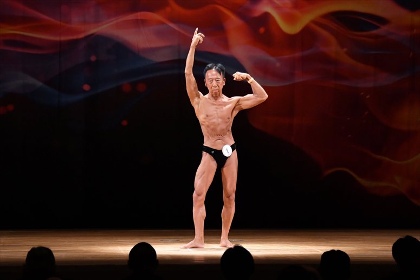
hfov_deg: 10.2
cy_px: 140
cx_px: 210
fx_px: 2356
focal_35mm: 202
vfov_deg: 6.8
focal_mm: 135
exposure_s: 1/400
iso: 4000
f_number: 5.6
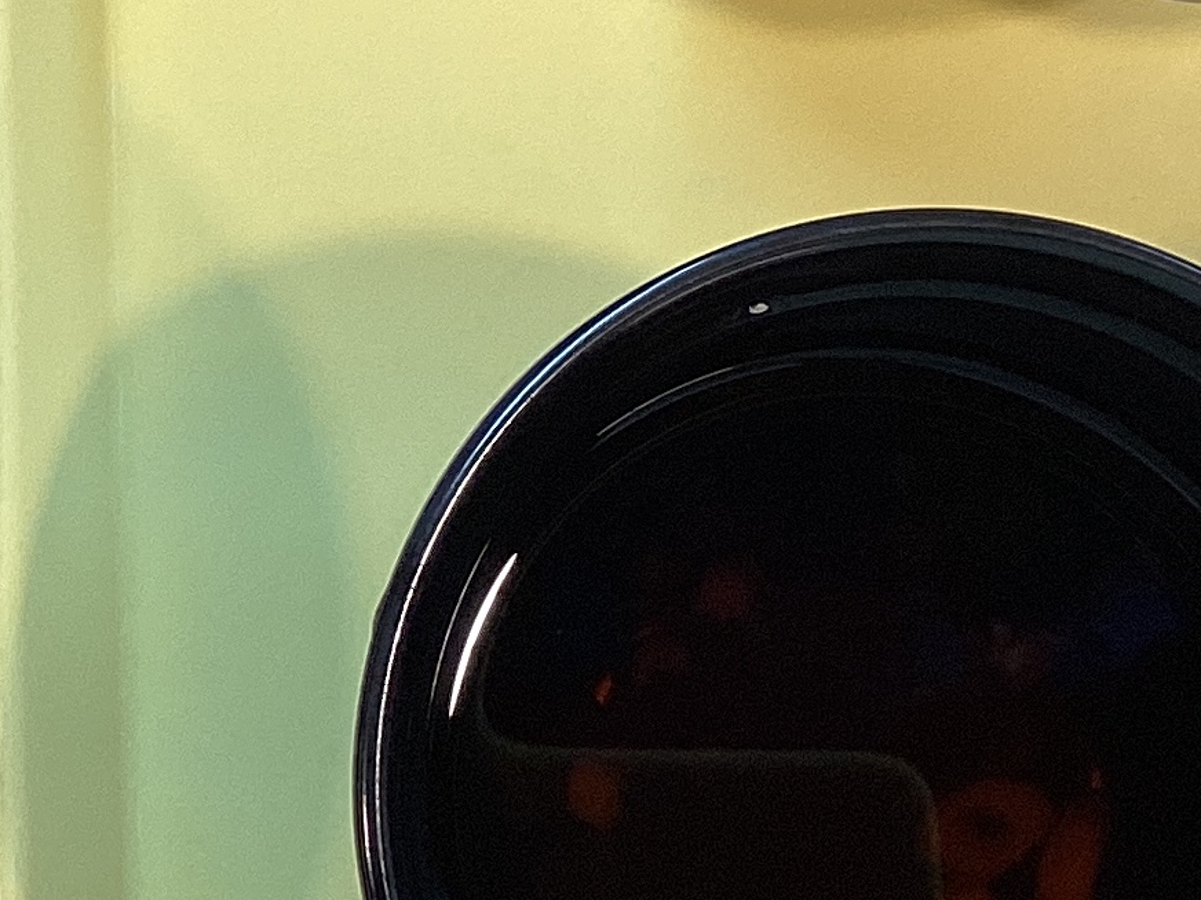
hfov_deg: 16.2
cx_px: -310
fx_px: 4025
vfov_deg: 12.8
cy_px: 289
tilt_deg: -83.1
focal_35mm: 116
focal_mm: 3.3
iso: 64
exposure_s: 1/50
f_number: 2.4
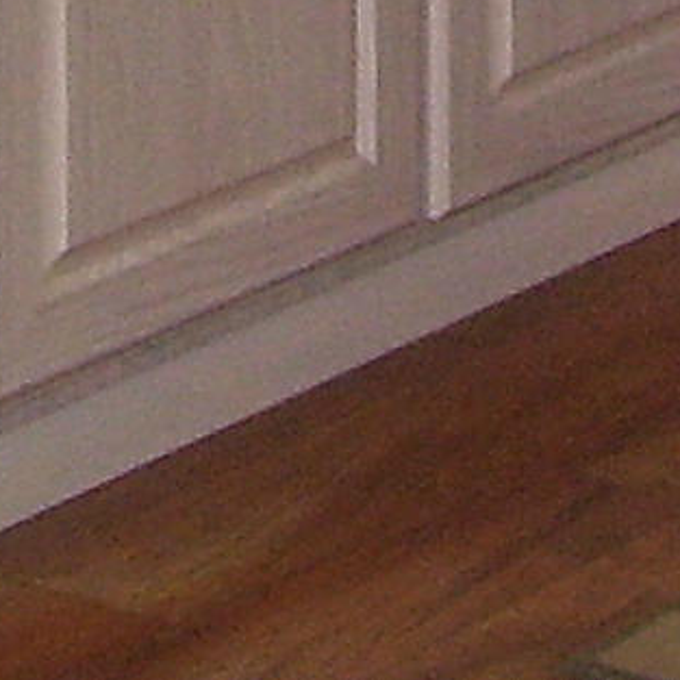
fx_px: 6801
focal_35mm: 306
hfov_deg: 5.7
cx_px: 193
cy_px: -1412
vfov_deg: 5.4
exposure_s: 1/60
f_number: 3
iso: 125
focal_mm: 7
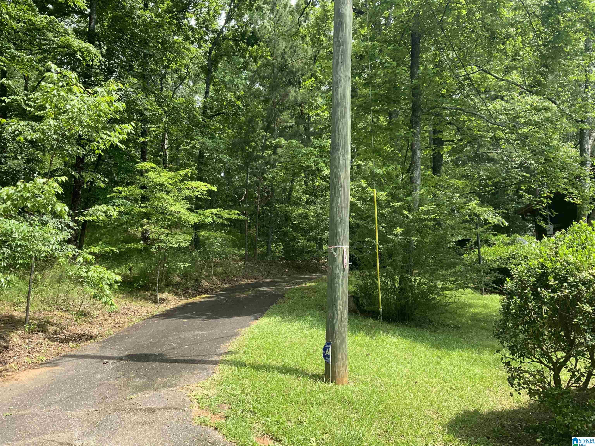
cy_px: 223
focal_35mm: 29
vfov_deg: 48.2
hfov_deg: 61.7
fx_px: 498
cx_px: 298
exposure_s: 1/469
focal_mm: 3
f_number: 1.8
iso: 16
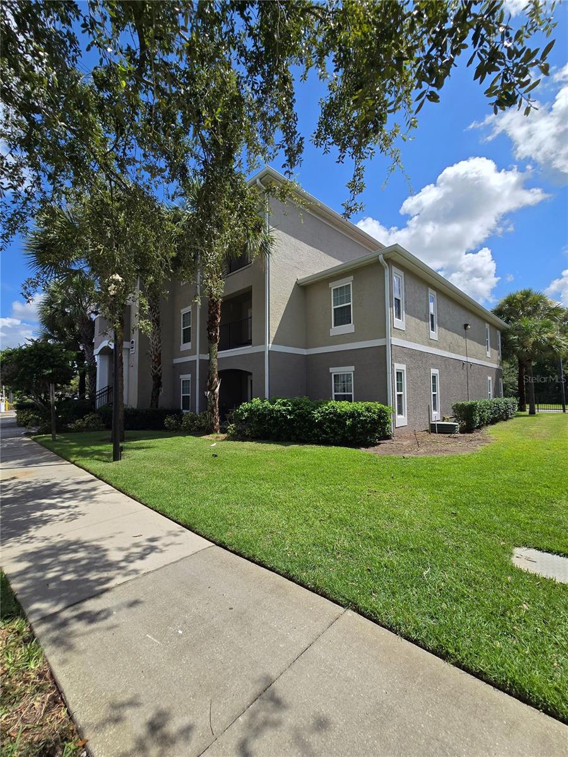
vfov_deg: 106.2
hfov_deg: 89.9
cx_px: 284
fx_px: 284
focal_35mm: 13
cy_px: 378
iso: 50
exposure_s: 1/2593
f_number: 2.2
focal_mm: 2.2
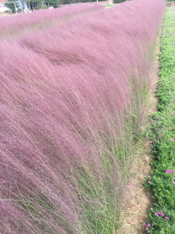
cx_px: 88
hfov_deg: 48.2
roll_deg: +5.9
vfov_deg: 61.6
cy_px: 117
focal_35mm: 29
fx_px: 195
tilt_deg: -28.9
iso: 32
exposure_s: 1/434
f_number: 2.2
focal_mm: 4.15
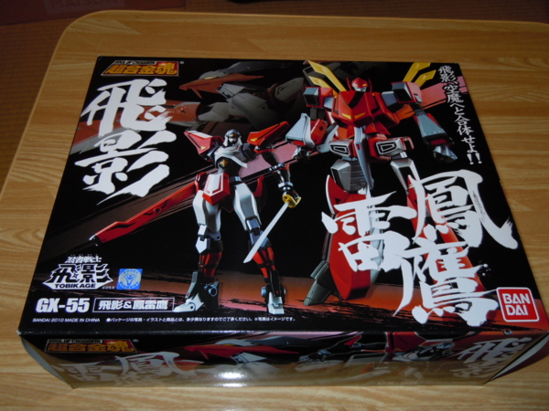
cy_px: 206
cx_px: 274
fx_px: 476
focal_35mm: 30
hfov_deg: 60.0
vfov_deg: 46.8
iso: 100
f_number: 3.5
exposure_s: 1/30
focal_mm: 5.4
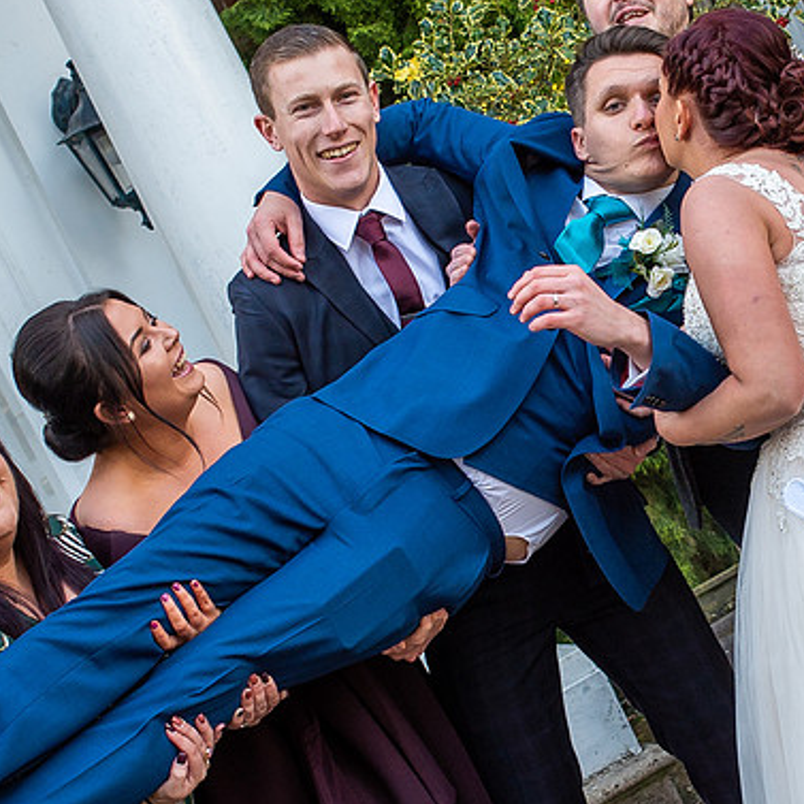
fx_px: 2891
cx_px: 640
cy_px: 463
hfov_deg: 15.7
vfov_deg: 15.8
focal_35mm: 110
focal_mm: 35
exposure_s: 1/160
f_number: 4
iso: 250
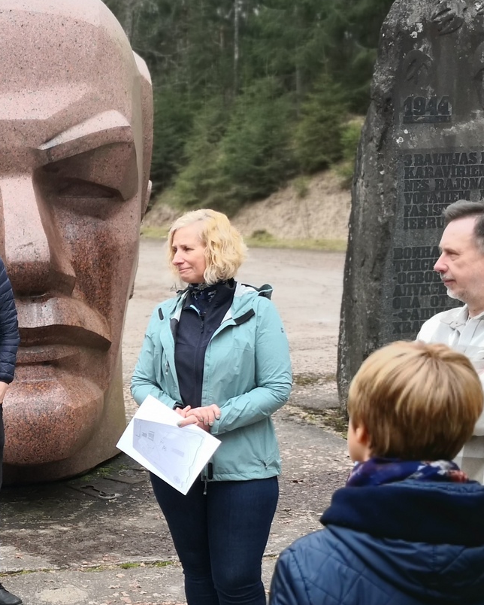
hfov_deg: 22.7
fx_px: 1163
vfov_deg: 29.0
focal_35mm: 65
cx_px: 15
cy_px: 389
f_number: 1.6
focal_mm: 3.95
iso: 50
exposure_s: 1/248
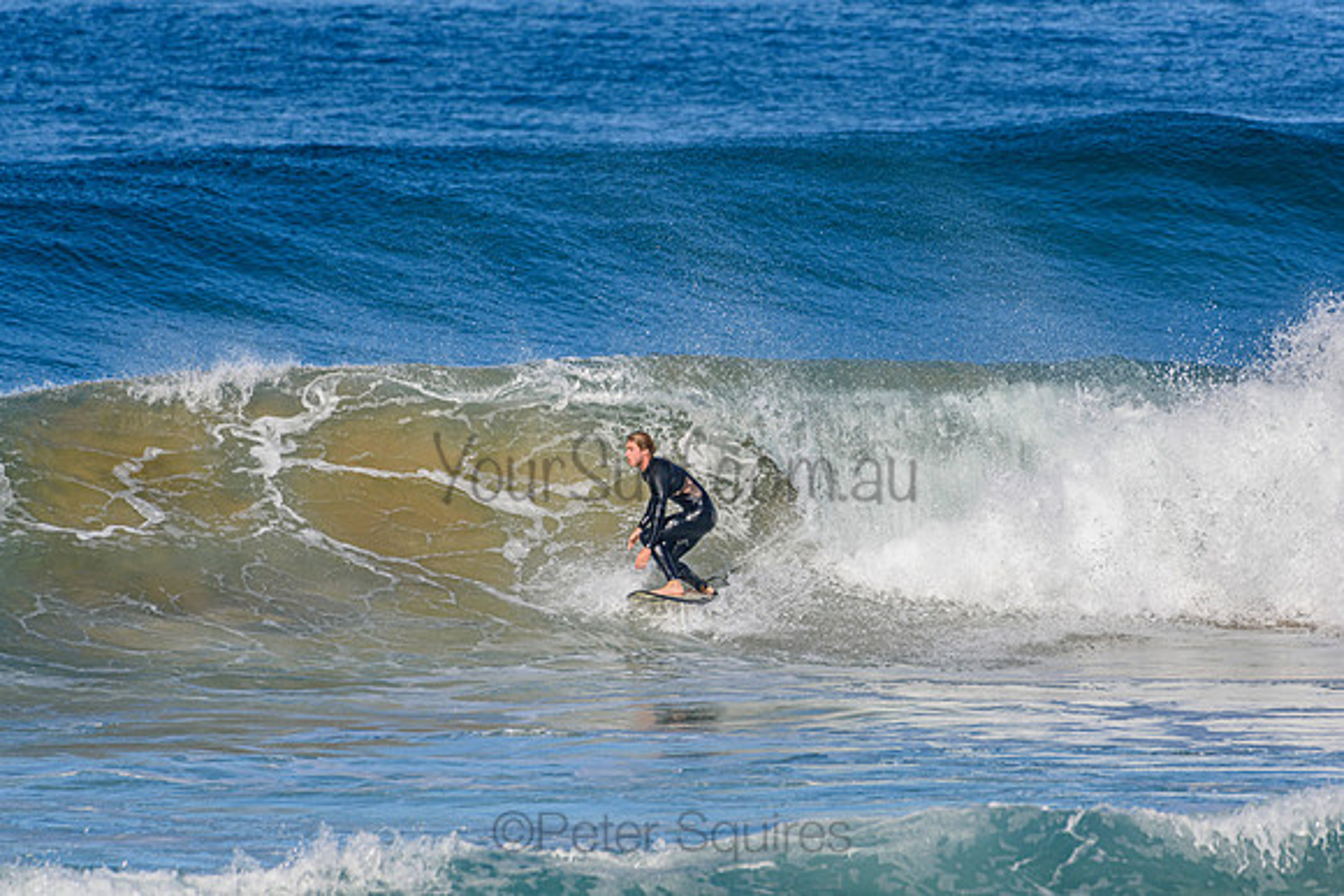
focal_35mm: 750
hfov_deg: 2.7
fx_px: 28005
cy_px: 448
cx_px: 672
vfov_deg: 1.8
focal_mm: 500
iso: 280
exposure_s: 1/2000
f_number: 5.6
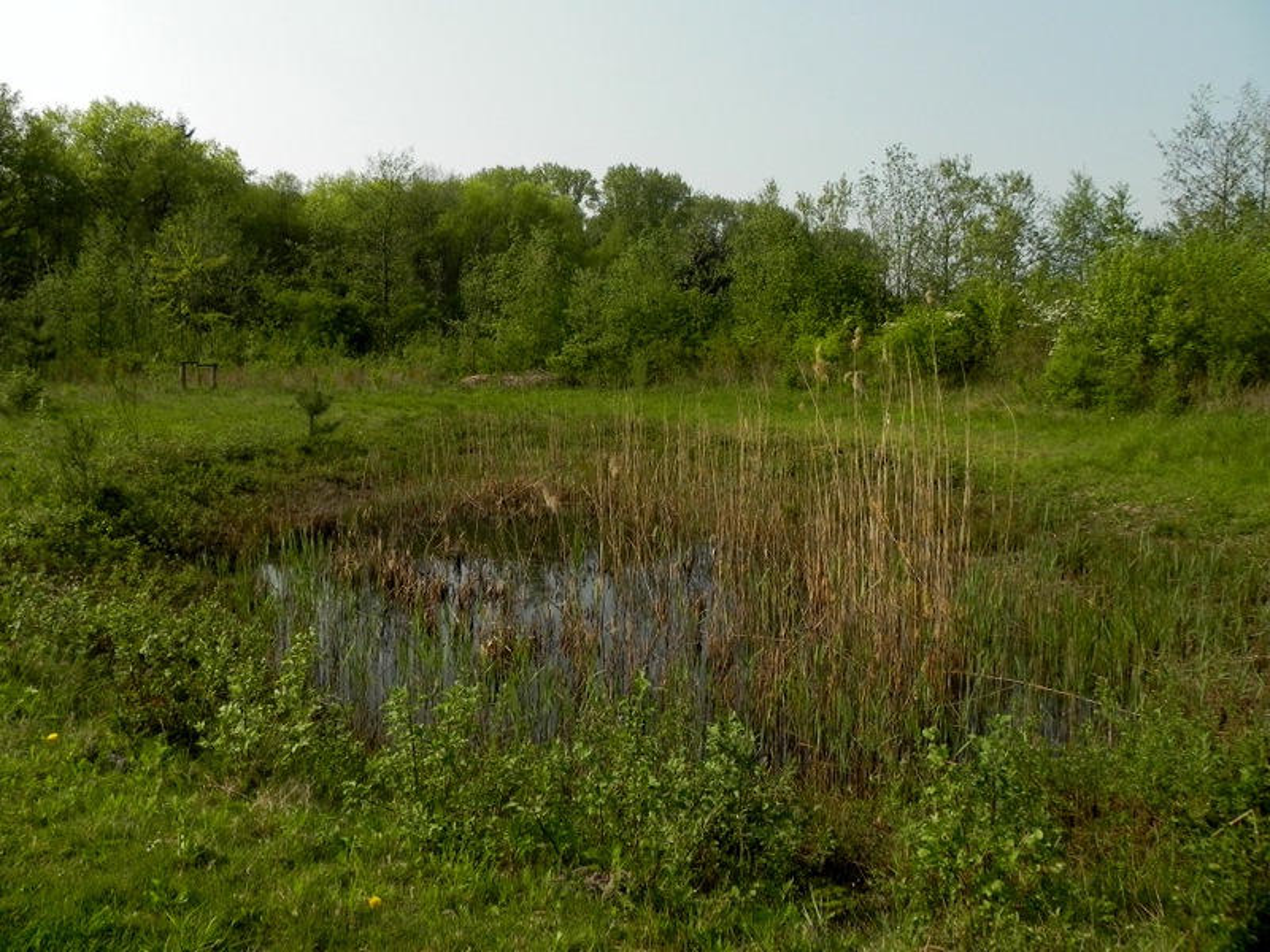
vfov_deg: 48.2
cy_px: 476
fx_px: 1064
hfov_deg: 61.7
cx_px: 635
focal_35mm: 29
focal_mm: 5.2
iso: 200
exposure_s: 1/2000
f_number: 3.5
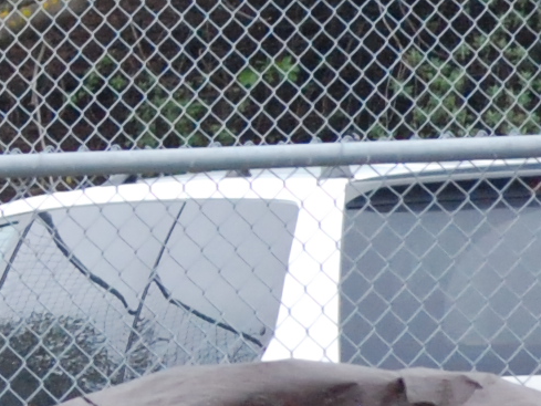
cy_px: -95
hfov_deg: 1.7
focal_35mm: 1166
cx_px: -799
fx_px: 18227
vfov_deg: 1.3
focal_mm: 102
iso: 1000
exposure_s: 1/640
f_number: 6.3
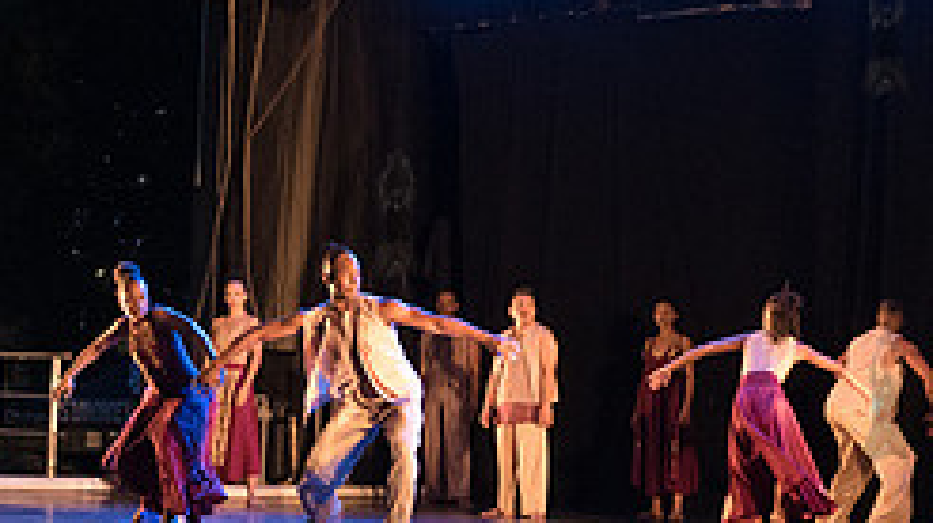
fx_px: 2200
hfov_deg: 23.9
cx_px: 394
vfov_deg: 13.6
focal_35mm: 89
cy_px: 210
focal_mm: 36
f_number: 2.8
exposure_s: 1/250
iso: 5000
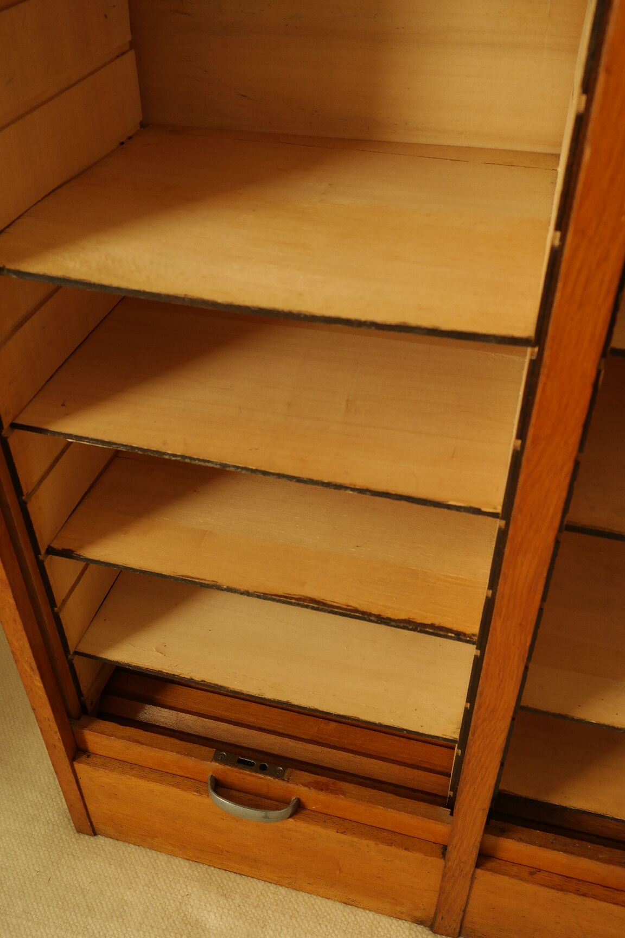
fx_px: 859
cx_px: 312
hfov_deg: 40.0
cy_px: 469
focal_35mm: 33
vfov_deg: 57.2
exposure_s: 1/30
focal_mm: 22
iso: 400
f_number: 5.6
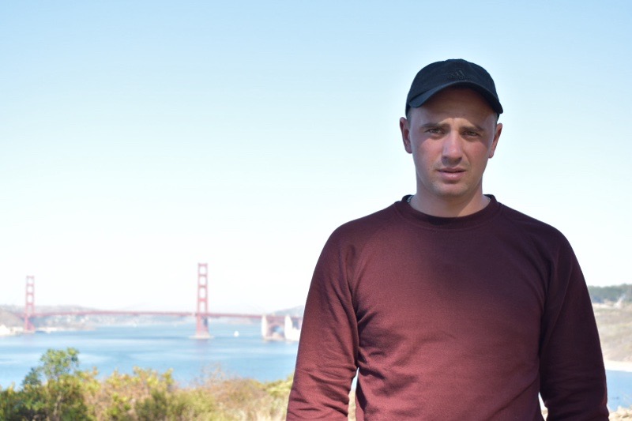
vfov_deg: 22.6
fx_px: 1053
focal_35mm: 60
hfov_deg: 33.4
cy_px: 210
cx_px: 316
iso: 200
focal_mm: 40
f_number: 7.1
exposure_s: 1/320
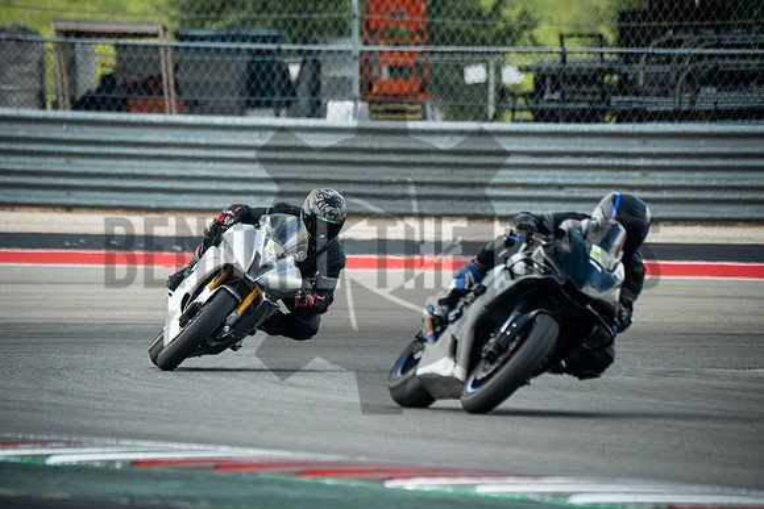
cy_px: 254
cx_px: 382
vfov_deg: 2.3
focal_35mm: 600
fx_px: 12736
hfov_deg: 3.4
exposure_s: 1/1600
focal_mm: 400
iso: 2500
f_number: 5.6
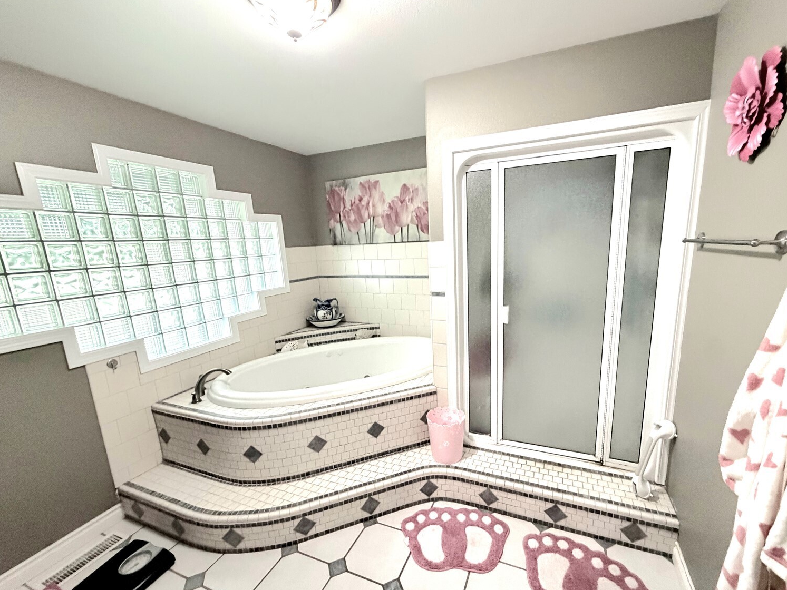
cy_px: 310
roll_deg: +2.4
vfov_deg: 81.7
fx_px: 341
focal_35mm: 15
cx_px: 421
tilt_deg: -11.5
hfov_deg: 98.0
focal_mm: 2.22
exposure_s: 1/60.2
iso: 640
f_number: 2.2
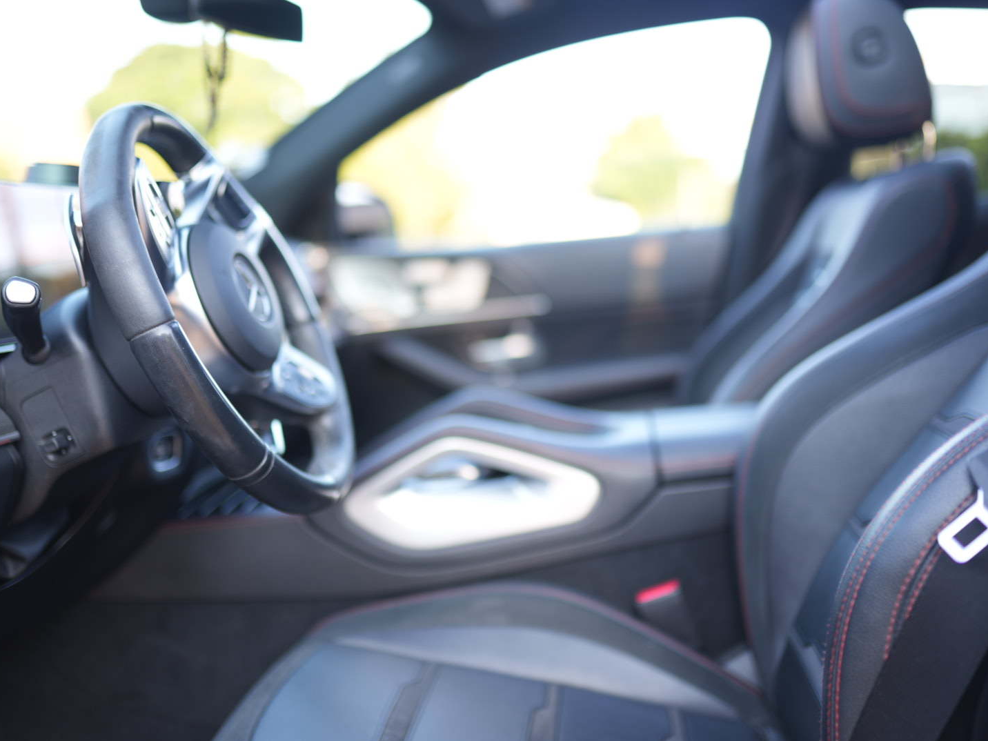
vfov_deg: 37.7
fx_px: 1085
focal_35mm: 38
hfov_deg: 49.0
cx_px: 493
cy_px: 372
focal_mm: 35
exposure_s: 1/125
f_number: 1.4
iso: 100
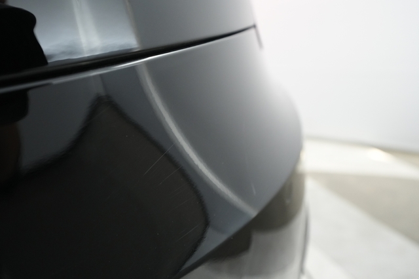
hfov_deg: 65.5
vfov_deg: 46.4
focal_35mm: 28
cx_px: 210
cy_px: 140
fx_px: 326
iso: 4000
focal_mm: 28
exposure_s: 1/100
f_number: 4.5
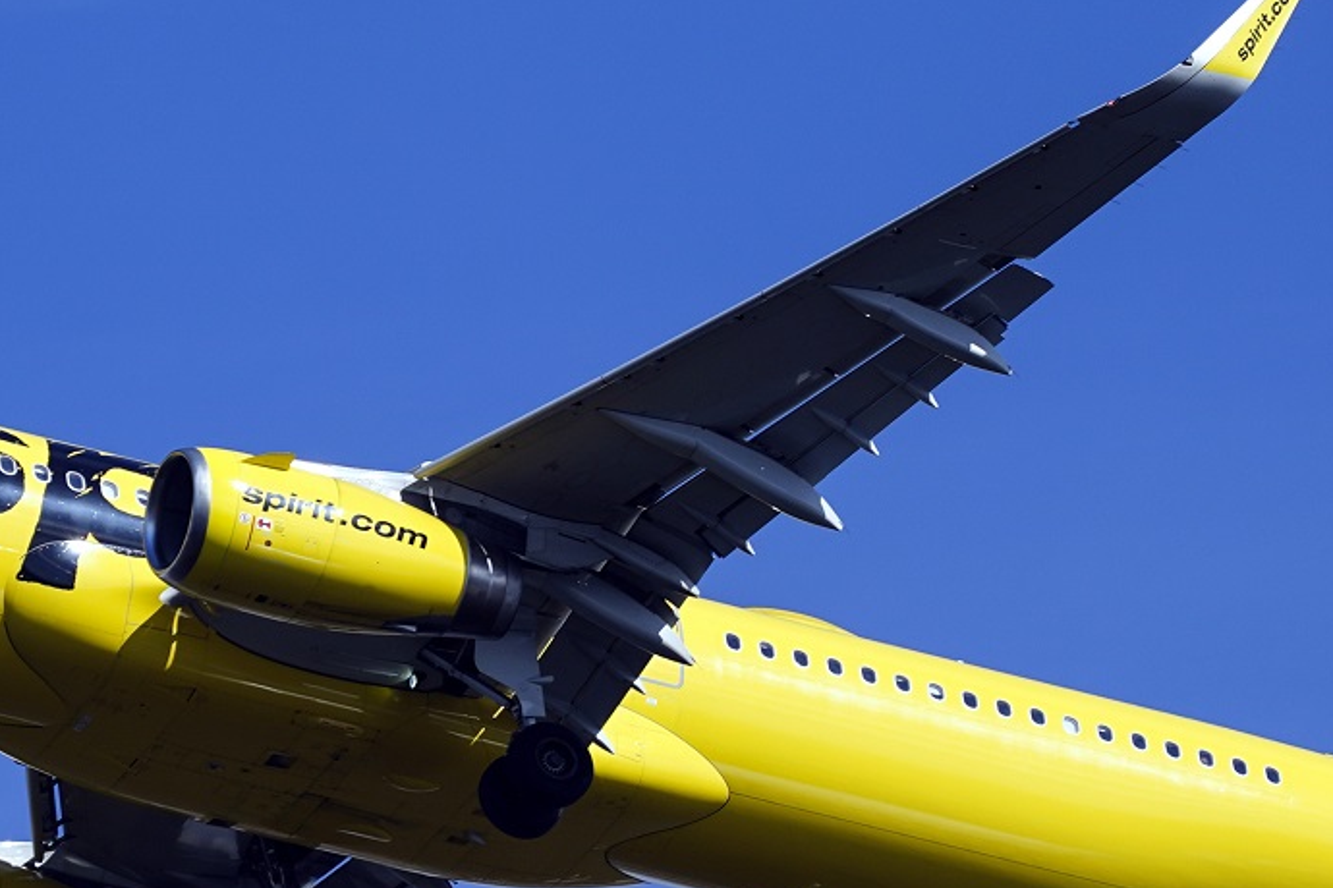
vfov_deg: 1.3
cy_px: 699
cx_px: 321
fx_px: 38765
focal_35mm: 1047
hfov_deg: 2.0
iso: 100
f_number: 5.6
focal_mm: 376
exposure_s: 1/800
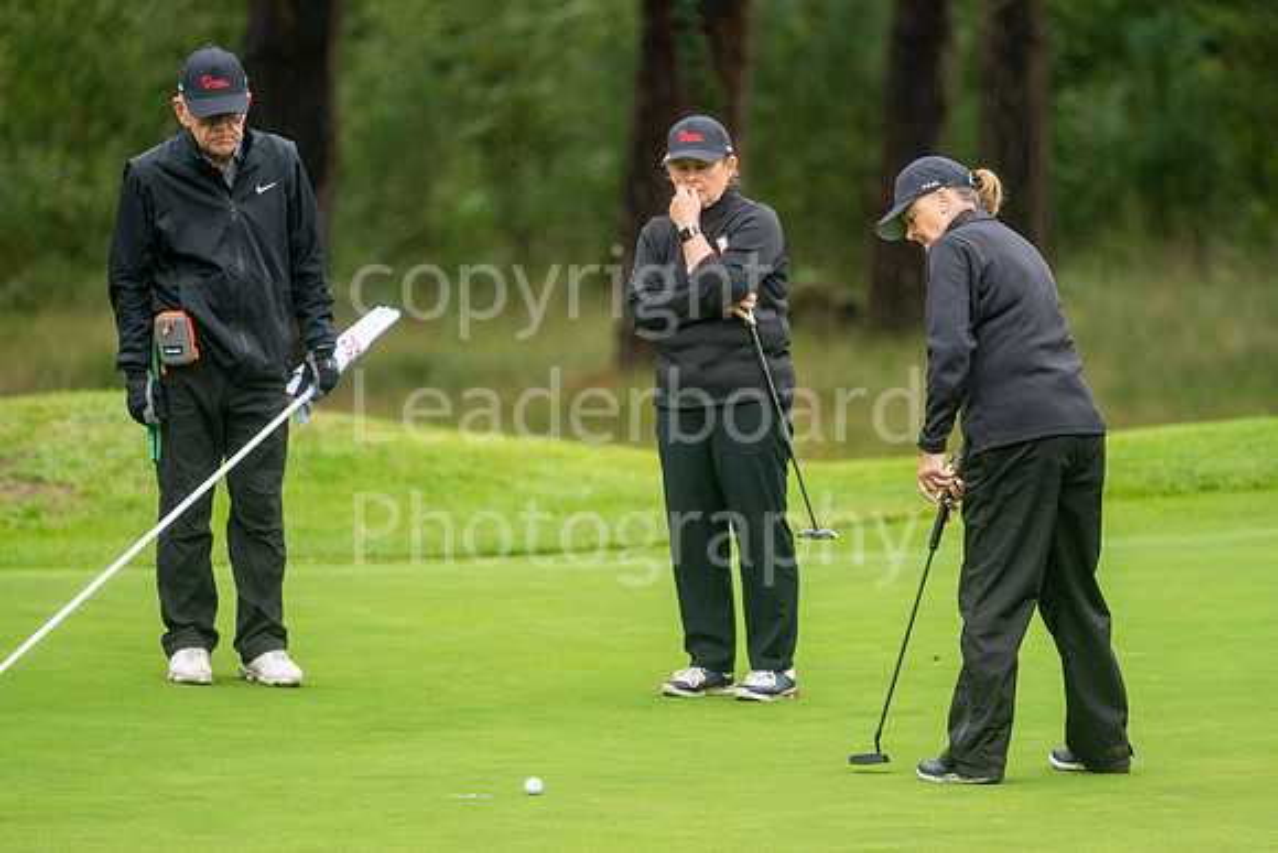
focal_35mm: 330
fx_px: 11719
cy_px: 448
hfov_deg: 6.2
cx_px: 703
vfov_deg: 4.2
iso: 400
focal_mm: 300
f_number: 4
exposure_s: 1/640
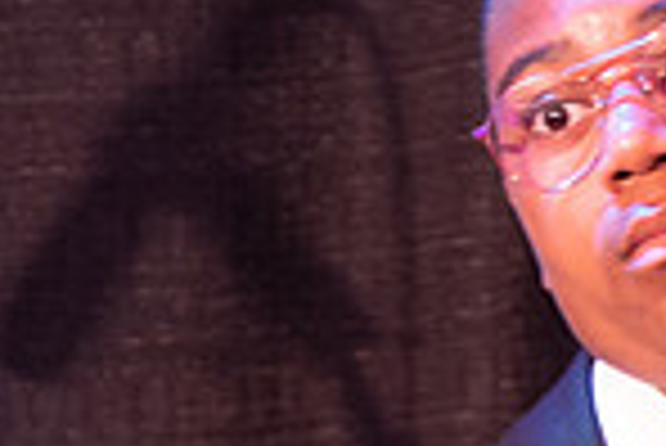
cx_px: 1233
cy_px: 349
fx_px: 14833
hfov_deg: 2.6
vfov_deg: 1.7
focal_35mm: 801
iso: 1600
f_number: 2.8
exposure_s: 1/30
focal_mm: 102
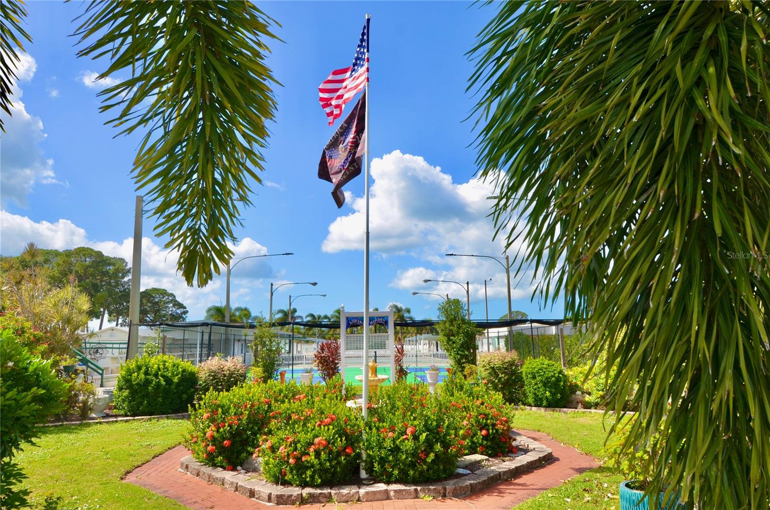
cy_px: 255
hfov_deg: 53.2
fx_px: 768
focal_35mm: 36
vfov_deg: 36.7
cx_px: 385
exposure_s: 1/250
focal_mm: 24
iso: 100
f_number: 8
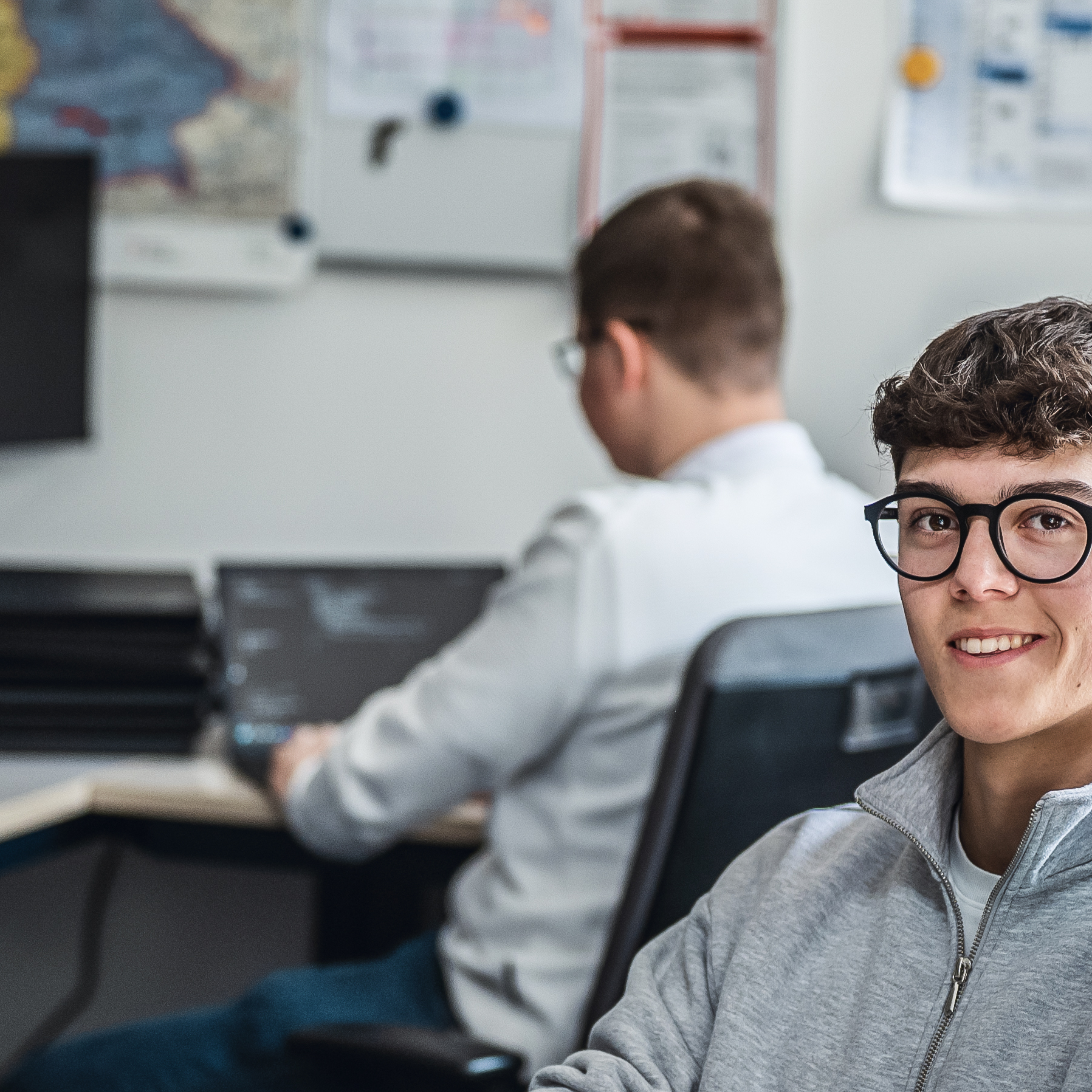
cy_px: 602
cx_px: 330
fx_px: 5104
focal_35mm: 143
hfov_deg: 12.2
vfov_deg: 12.2
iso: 320
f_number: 1.8
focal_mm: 50
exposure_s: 1/400
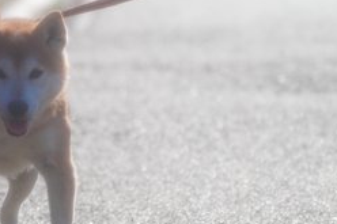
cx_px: 16
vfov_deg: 2.1
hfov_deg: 3.2
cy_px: 116
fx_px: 6090
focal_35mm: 651
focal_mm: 210
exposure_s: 1/1250
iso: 100
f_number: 6.3
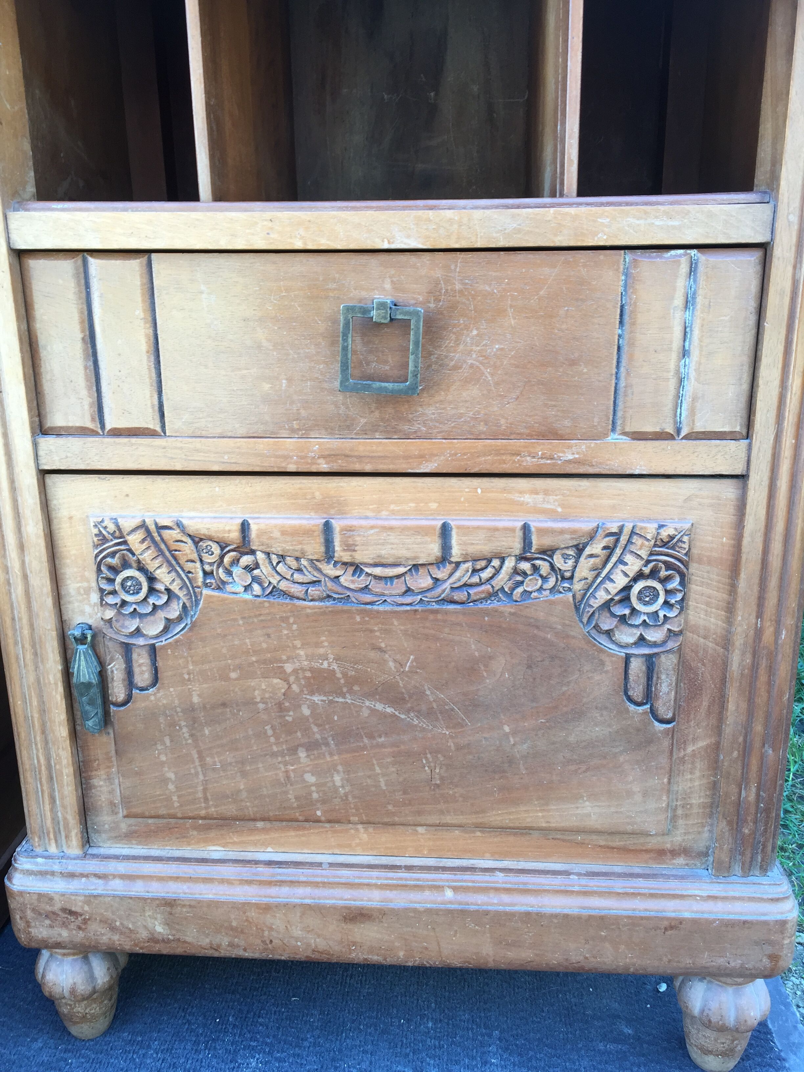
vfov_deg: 61.7
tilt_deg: -15.9
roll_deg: +0.2
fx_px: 898
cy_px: 536
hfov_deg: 48.2
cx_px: 402
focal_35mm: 29
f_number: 2.2
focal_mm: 4.15
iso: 32
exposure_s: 1/50
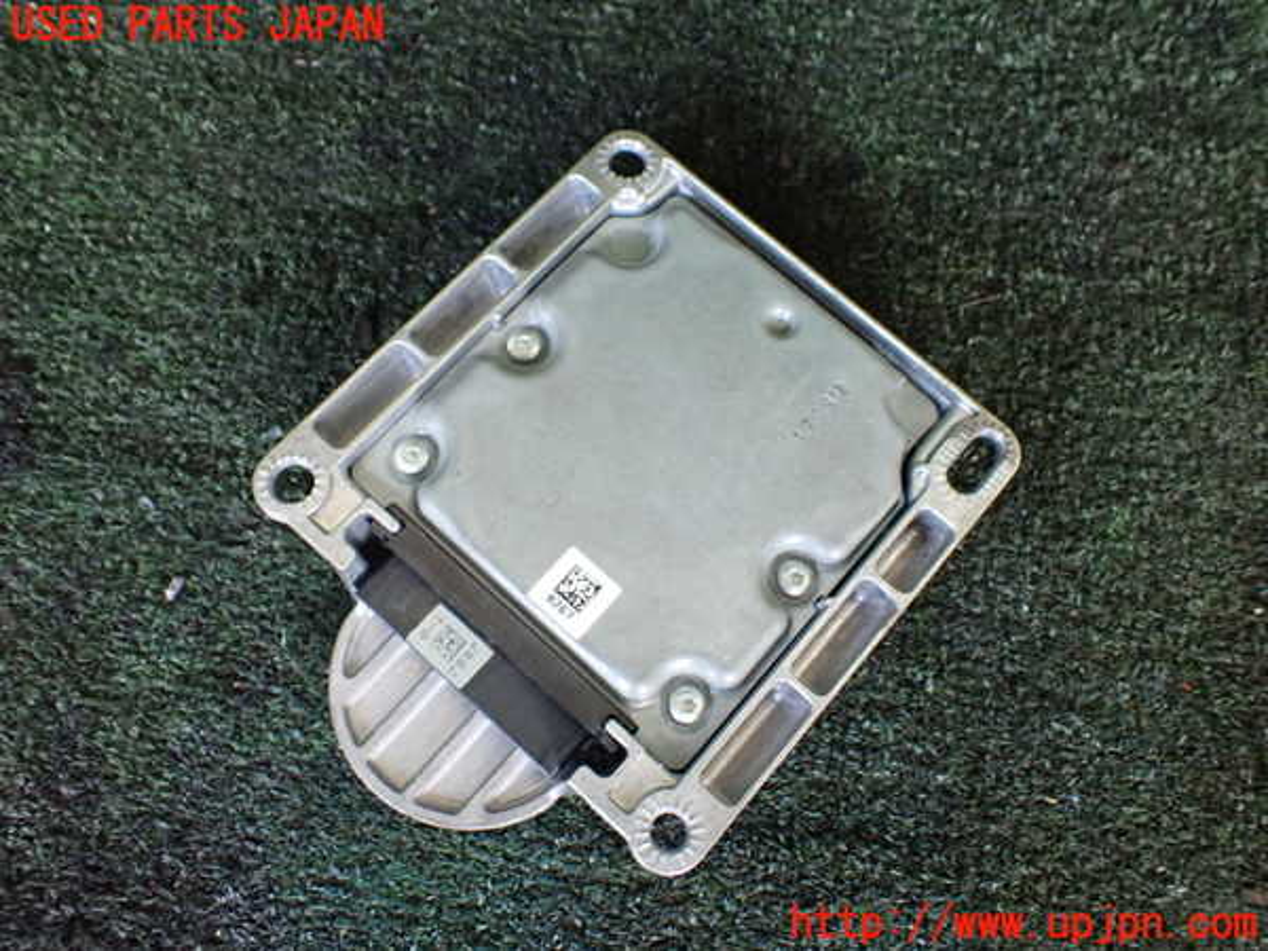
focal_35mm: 30
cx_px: 634
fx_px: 1099
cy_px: 476
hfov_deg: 60.0
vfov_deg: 46.8
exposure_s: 1/80
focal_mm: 5.4
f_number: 2.3
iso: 800
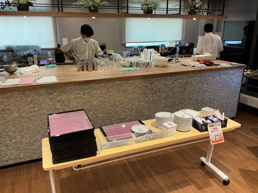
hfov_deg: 61.7
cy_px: 96
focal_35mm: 29
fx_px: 216
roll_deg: +0.4
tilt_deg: -18.8
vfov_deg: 48.2
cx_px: 129
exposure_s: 1/60
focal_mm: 3
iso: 100
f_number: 1.8
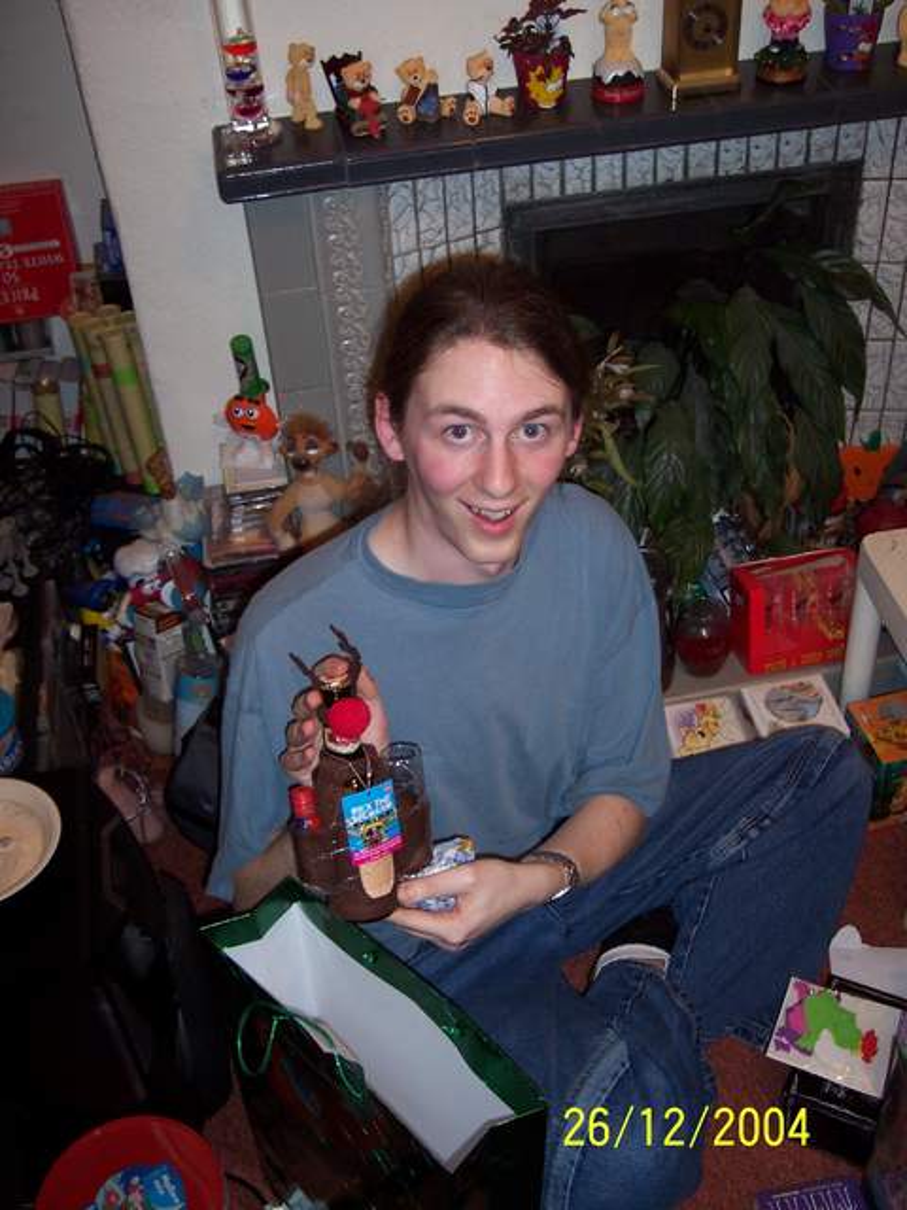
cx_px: 454
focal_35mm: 38
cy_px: 605
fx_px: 1328
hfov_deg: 37.7
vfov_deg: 49.0
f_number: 2.8
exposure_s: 1/30
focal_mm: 8
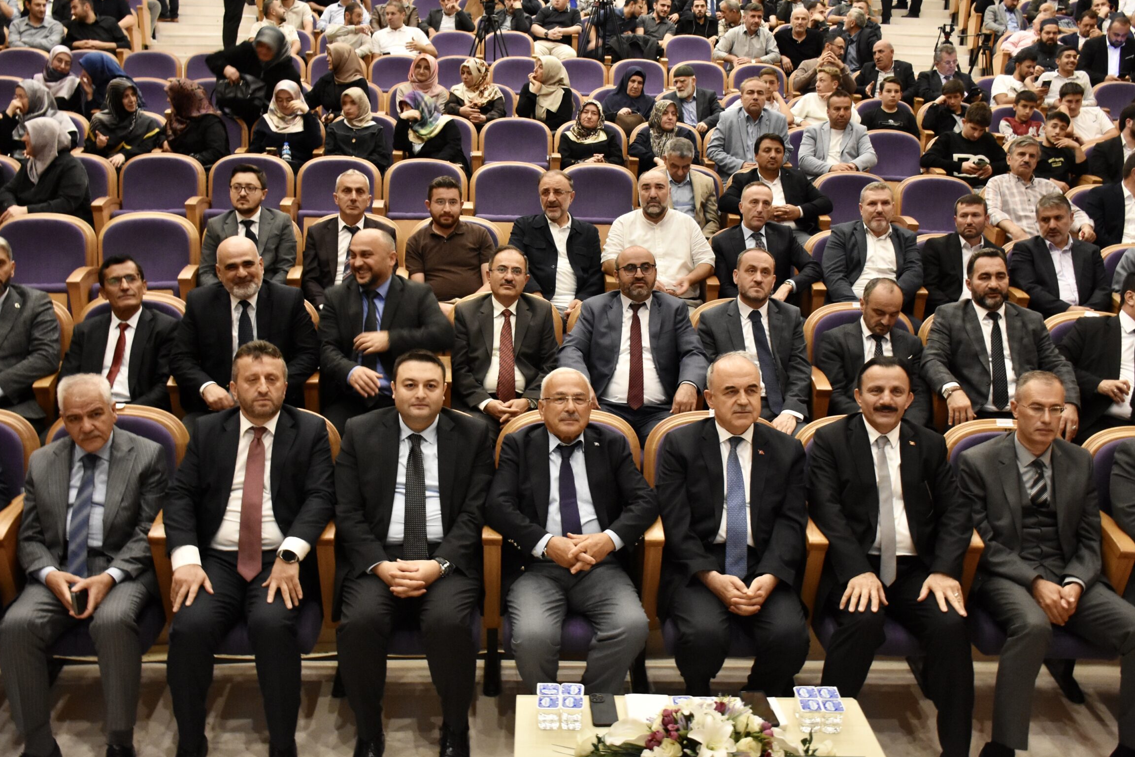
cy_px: 375
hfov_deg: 61.9
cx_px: 564
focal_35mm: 30
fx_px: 946
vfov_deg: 43.6
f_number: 3.5
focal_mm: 18
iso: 2500
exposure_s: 1/15
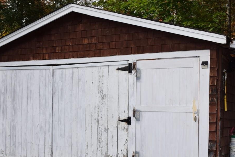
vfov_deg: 24.1
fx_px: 366
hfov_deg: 35.6
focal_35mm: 56
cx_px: 100
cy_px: 104
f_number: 8
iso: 100
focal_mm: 28
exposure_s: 1/200
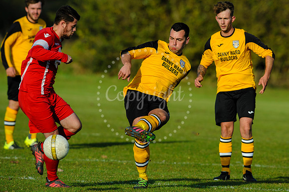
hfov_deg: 3.5
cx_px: 171
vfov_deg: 2.3
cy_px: 87
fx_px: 4752
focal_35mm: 592
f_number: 6.7
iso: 640
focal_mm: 500
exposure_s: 1/2000
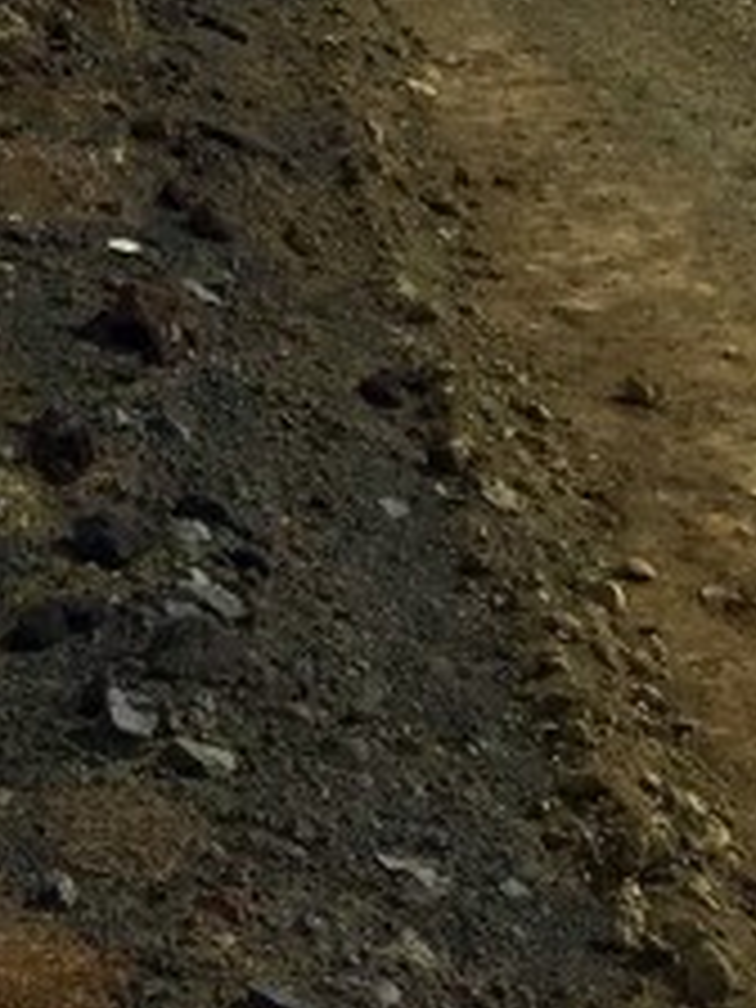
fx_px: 3523
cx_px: -738
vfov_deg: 13.8
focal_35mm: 121
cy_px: -1006
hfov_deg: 11.1
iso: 32
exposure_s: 1/3968
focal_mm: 4.15
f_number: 2.2
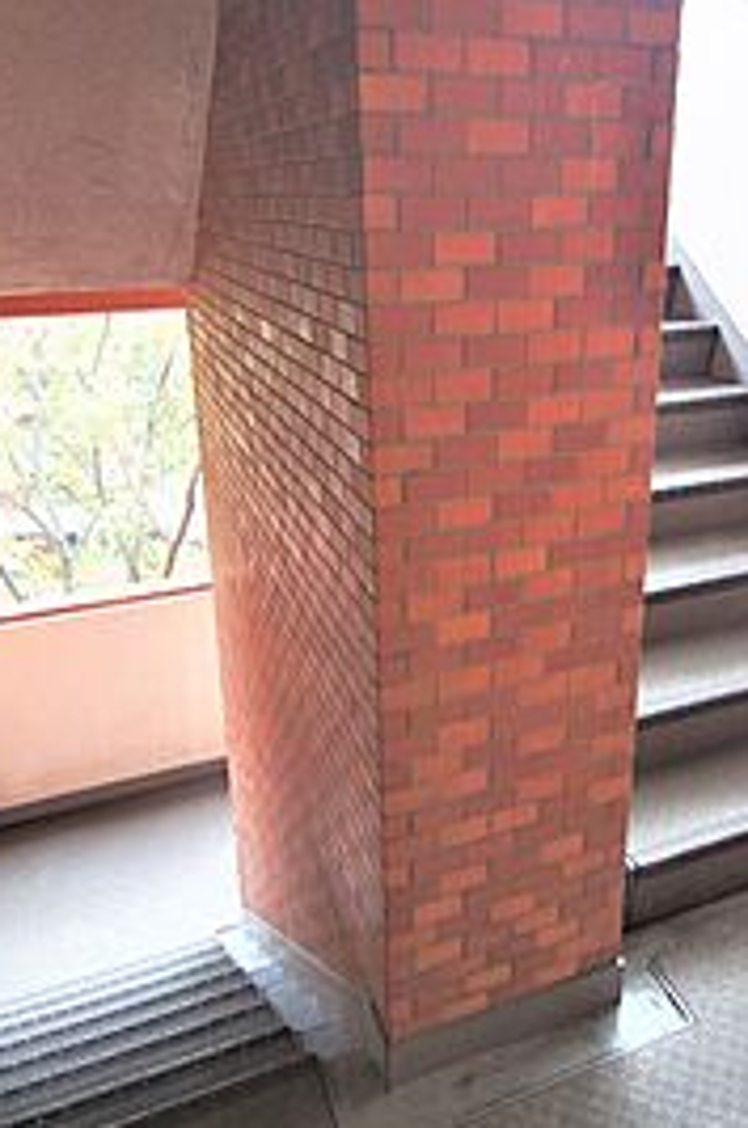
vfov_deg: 67.0
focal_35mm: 27
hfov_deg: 47.7
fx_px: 845
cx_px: 416
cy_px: 469
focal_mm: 10
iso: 200
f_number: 3.5
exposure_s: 1/30
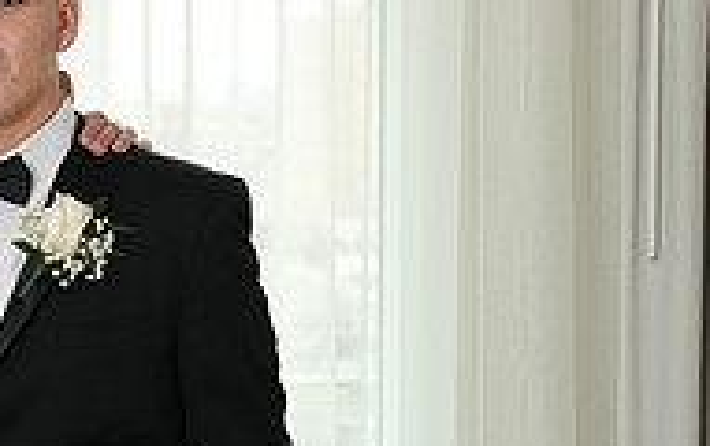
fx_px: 2694
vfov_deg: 9.5
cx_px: -171
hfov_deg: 14.5
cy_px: 295
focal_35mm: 139
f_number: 4
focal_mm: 45
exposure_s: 1/200
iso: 800
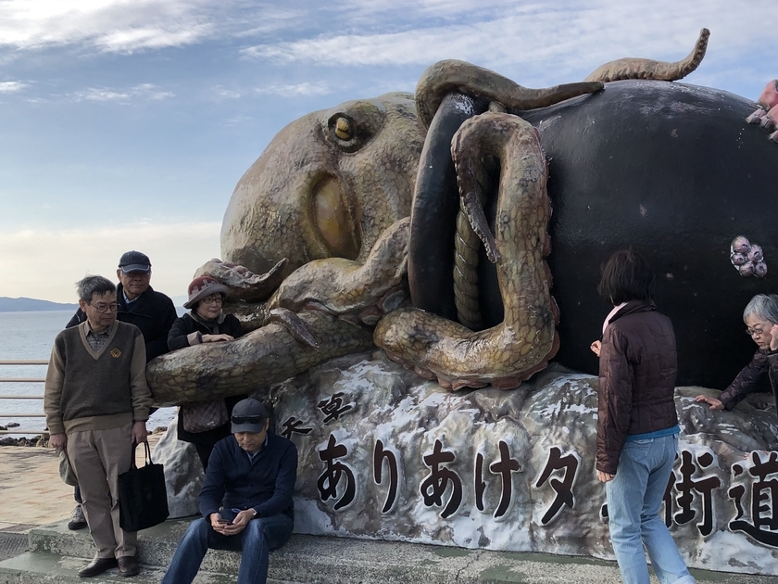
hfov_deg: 45.8
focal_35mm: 40
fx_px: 899
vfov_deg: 35.6
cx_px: 543
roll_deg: +1.7
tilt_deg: -3.5
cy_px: 388
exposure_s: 1/827
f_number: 1.8
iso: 20
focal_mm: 3.99
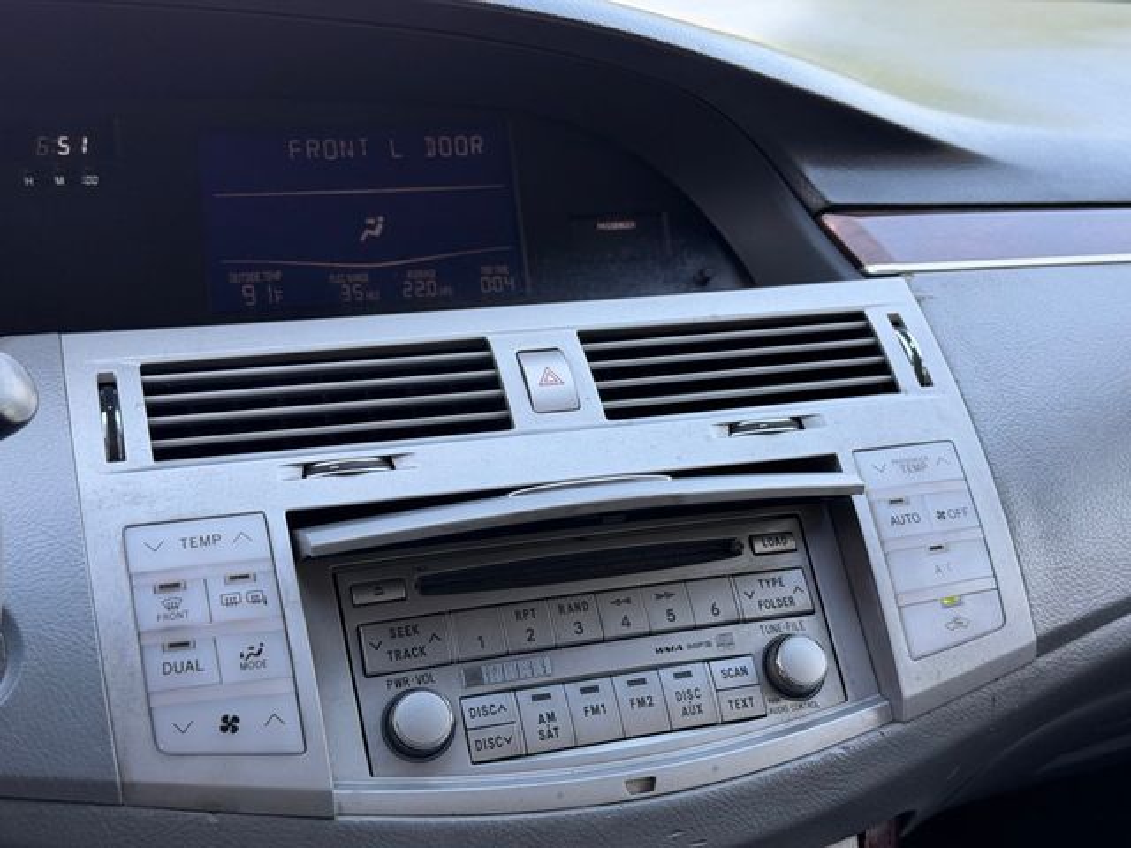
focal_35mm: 48
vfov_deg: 30.3
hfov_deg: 39.7
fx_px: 1568
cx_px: 566
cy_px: 424
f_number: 1.78
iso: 64
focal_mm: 6.76
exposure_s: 1/121
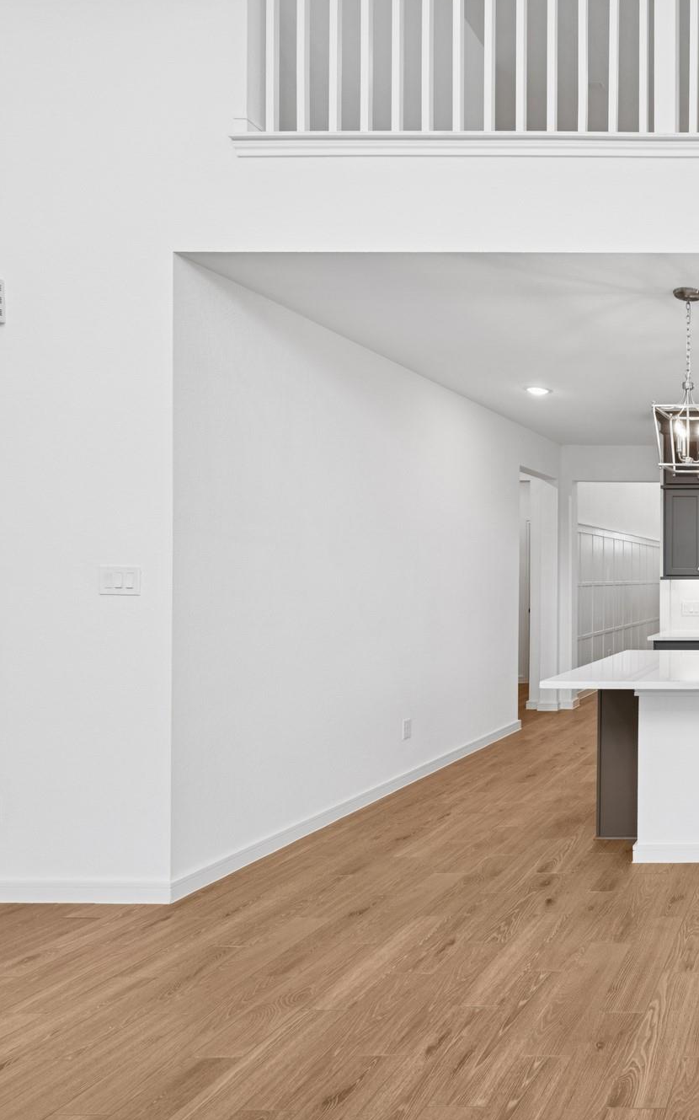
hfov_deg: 39.8
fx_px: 671
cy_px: 566
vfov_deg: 79.7
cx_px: 835
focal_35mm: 22
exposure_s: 1/13
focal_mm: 14
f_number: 8
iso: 100
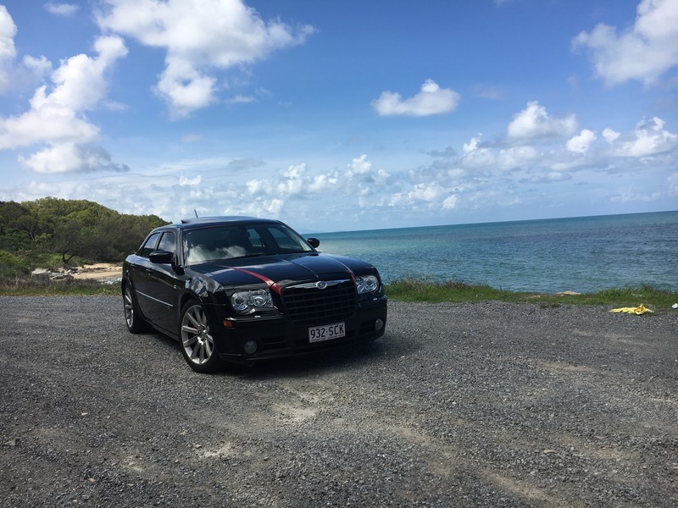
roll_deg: +1.4
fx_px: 568
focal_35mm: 29
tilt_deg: -3.2
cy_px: 254
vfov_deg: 48.2
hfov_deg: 61.7
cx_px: 339
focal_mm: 4.15
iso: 25
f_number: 2.2
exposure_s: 1/1972
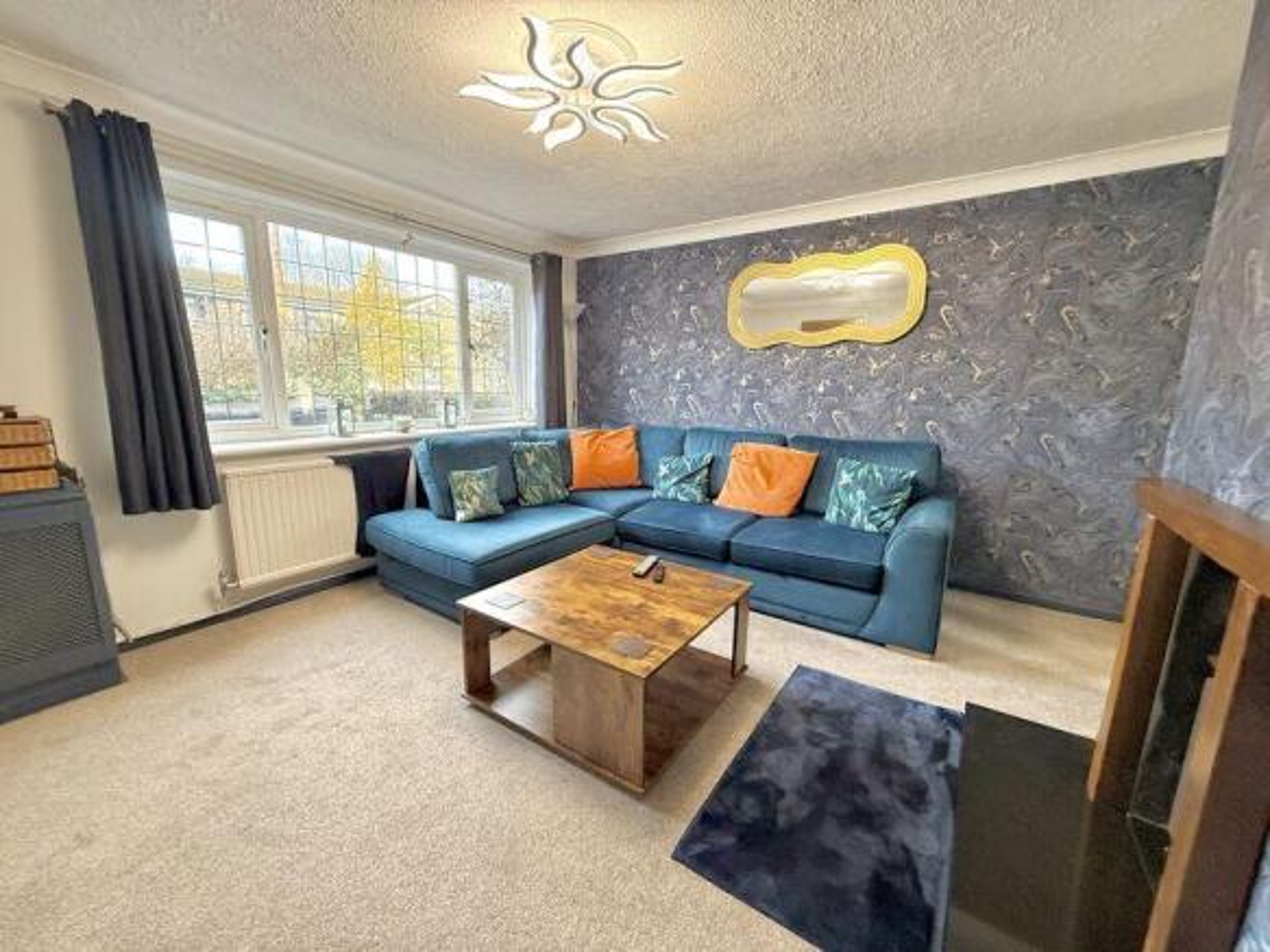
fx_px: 514
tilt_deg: -9.7
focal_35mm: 14
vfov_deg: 85.7
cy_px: 476
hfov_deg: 102.1
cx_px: 635
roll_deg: -0.7
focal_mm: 2.22
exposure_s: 1/89
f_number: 2.2
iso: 320
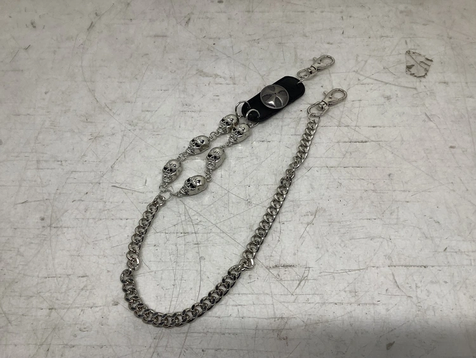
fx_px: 426
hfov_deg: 58.3
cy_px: 179
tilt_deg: -54.8
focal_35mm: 31
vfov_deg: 45.5
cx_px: 238
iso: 40
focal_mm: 3.3
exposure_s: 1/120
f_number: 2.4
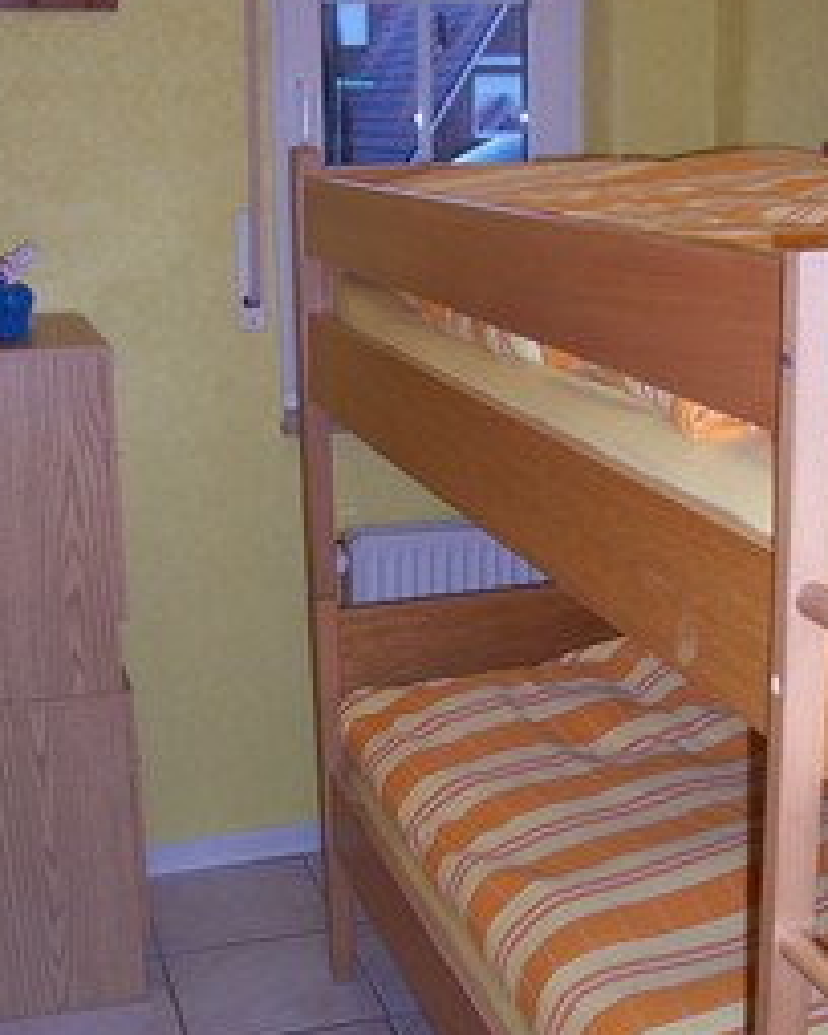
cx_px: 511
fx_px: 1593
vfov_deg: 36.0
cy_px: 560
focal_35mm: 52
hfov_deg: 29.0
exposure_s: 1/60
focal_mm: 5.6
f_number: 2.7
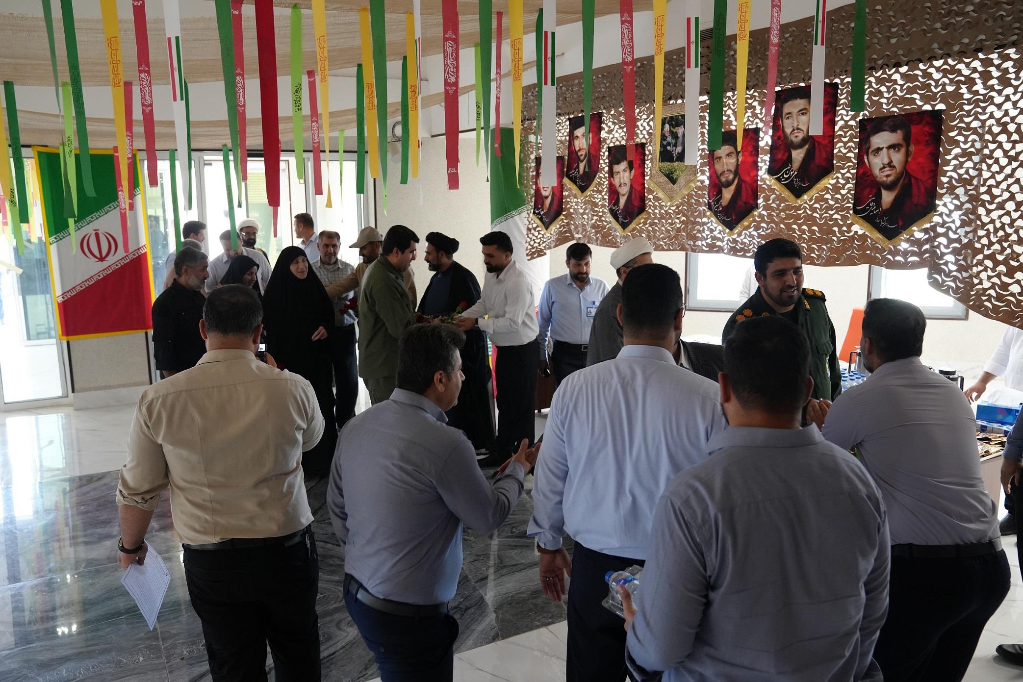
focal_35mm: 28
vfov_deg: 46.4
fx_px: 796
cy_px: 341
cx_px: 512
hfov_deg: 65.5
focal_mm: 28
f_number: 4
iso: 3200
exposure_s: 1/160
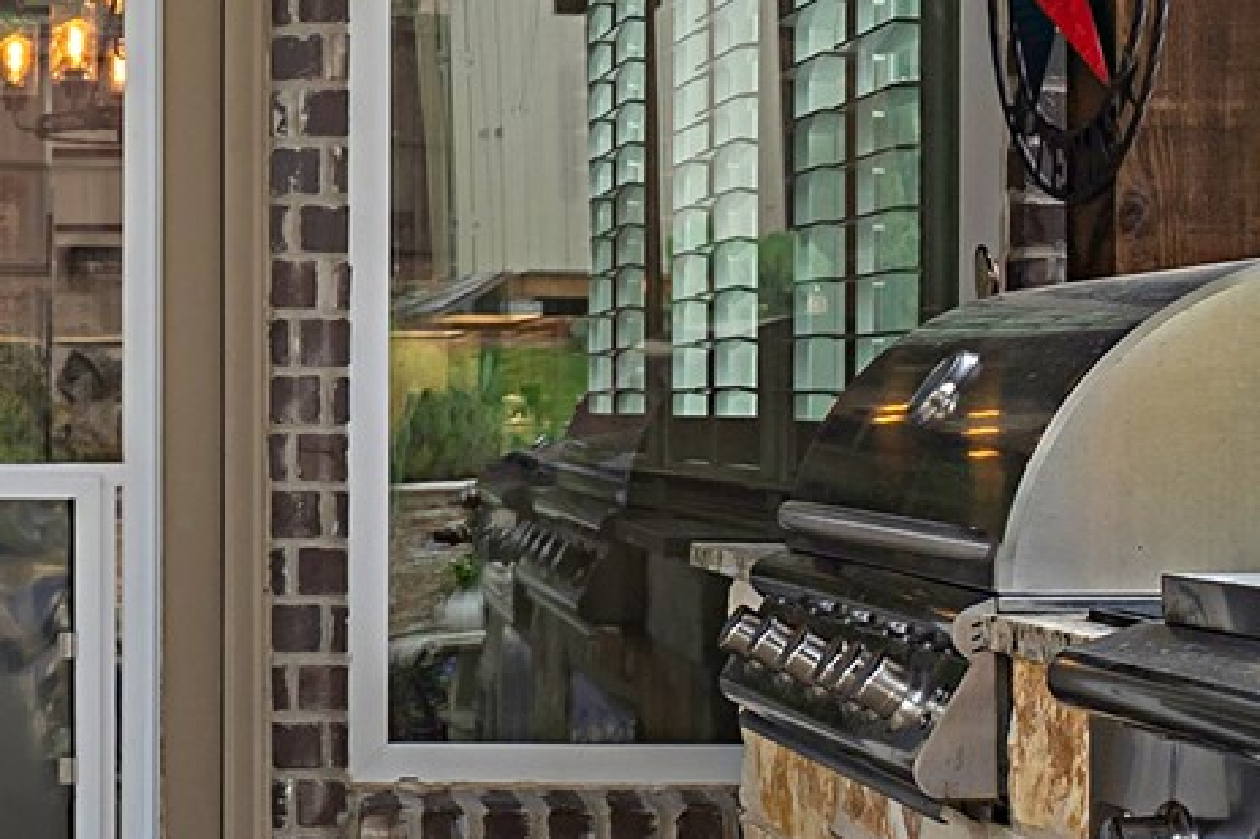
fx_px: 3604
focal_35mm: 103
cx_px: -159
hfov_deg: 19.0
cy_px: 487
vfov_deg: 13.3
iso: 500
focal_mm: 22
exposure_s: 1/100
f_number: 9
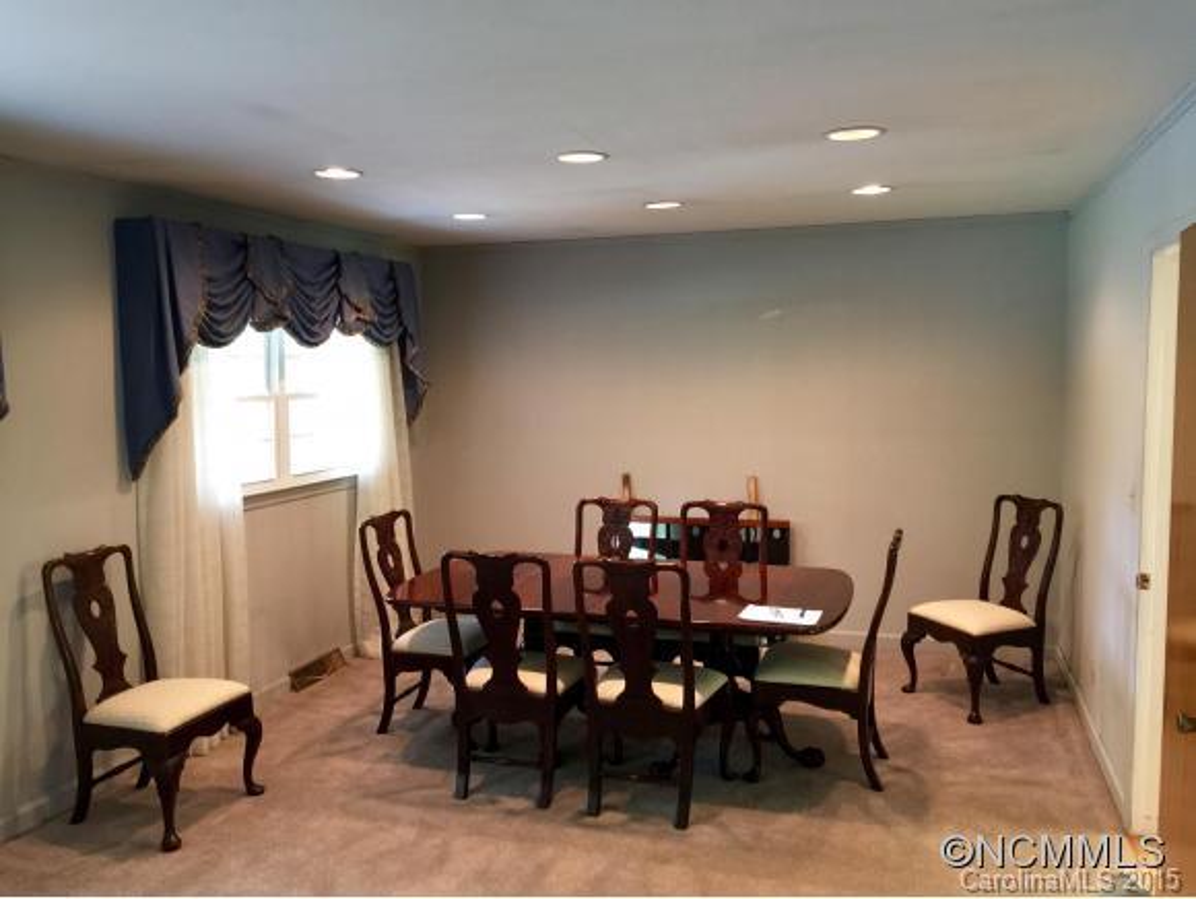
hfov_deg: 61.6
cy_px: 450
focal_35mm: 29
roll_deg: +0.0
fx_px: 1003
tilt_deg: -2.5
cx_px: 598
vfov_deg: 48.3
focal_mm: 4.15
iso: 100
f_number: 2.2
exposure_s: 1/15
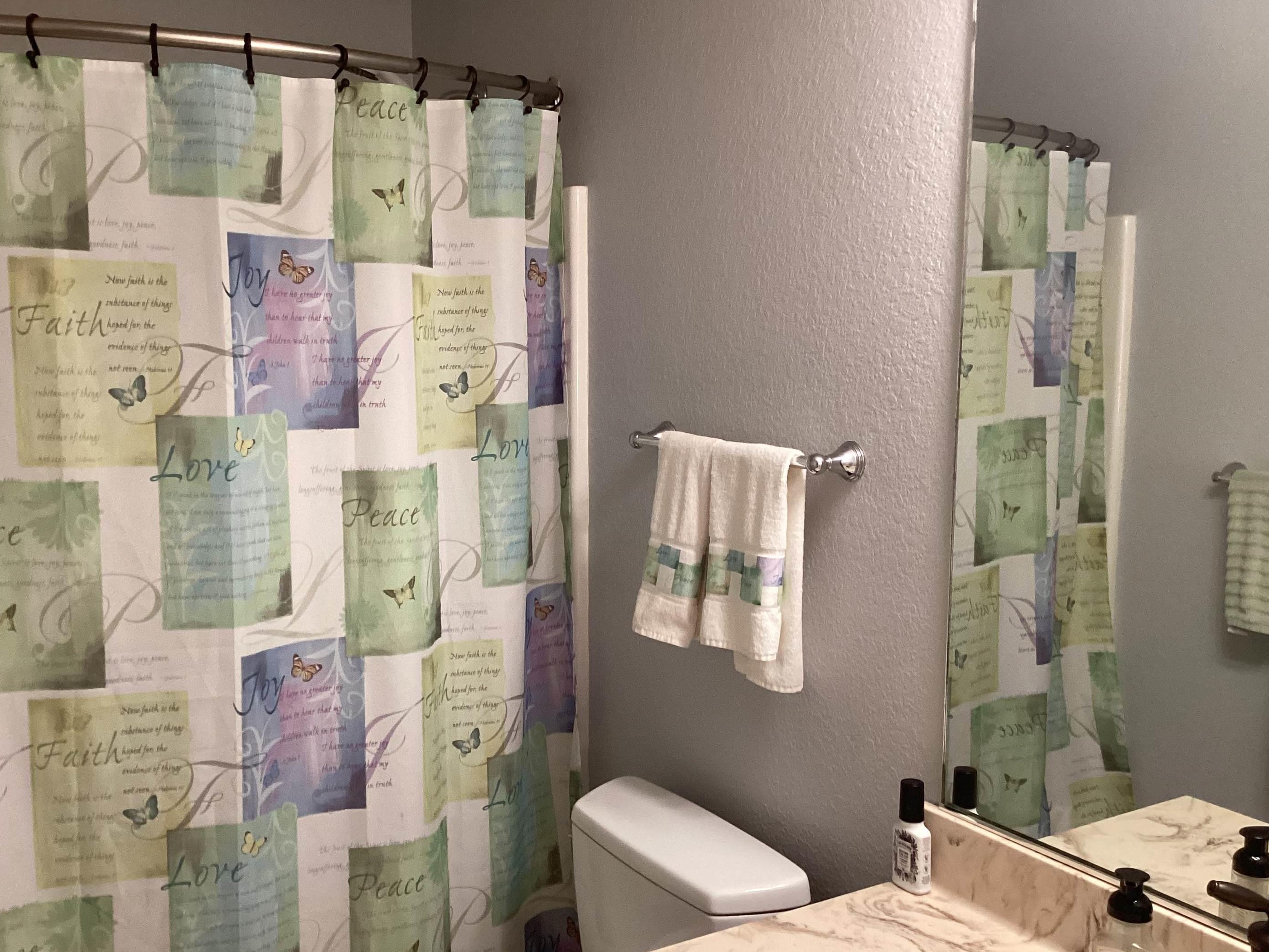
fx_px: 1246
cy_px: 520
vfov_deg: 41.8
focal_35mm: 34
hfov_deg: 53.9
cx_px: 582
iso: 250
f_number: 2.4
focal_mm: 3.3
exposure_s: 1/60
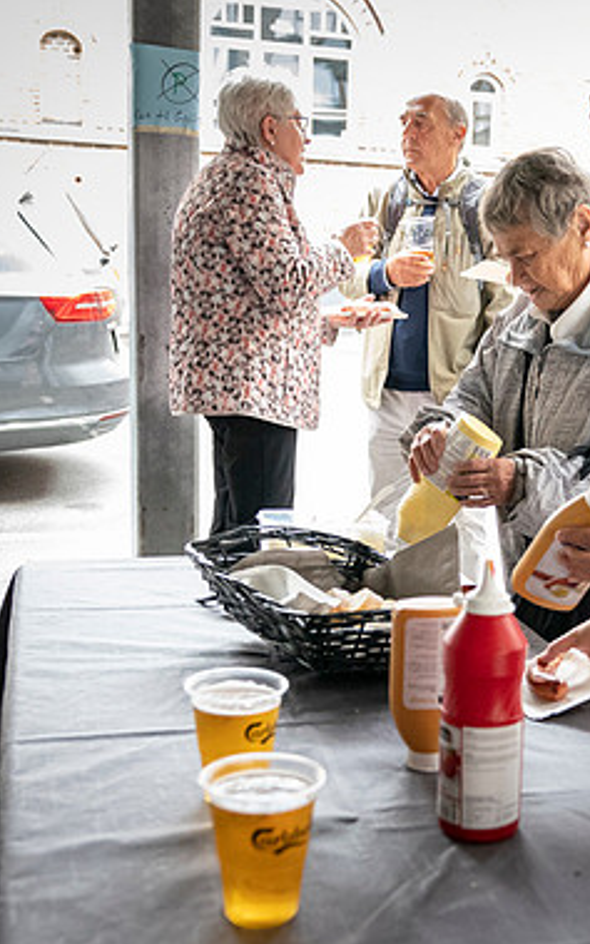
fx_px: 1312
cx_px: 518
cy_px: 592
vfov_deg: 39.3
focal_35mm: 51
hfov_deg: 24.7
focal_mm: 24
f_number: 2.8
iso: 5000
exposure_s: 1/250
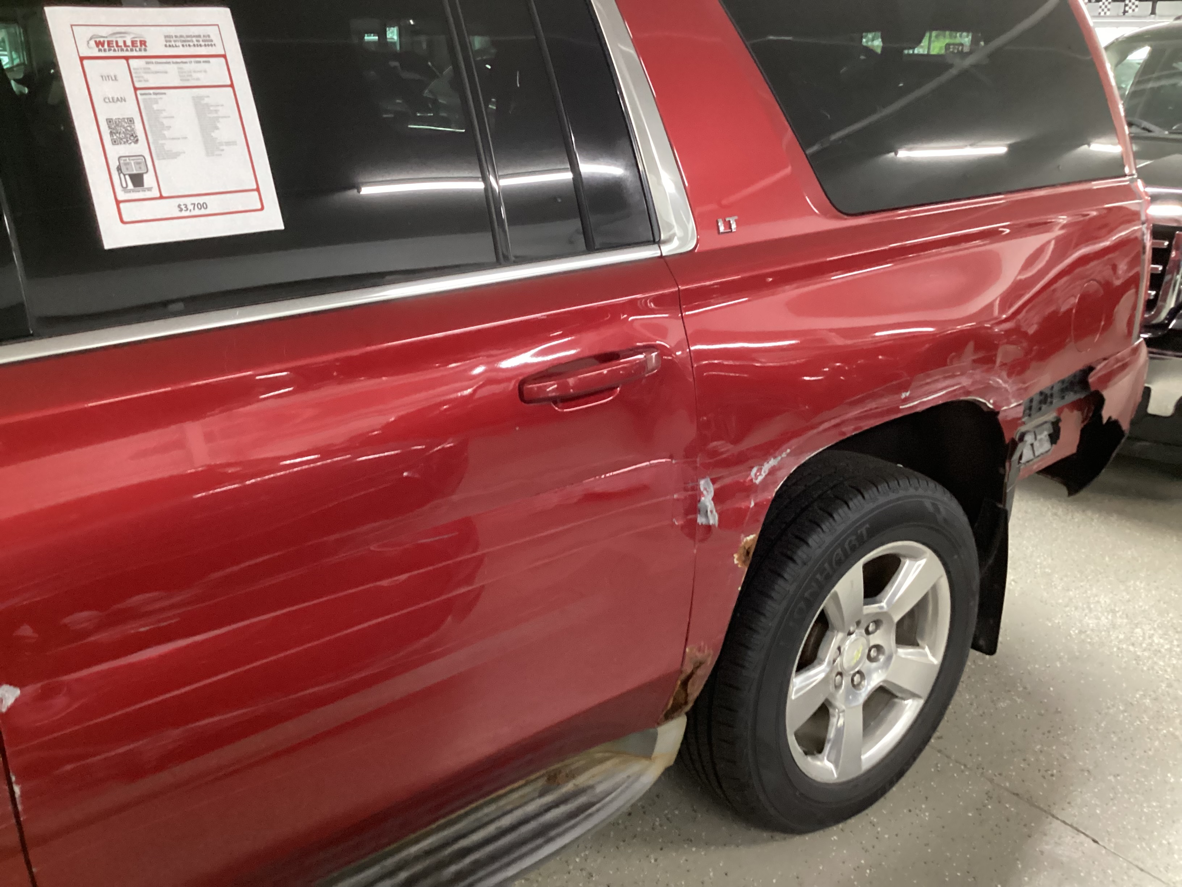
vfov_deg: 45.4
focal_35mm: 31
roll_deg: -0.5
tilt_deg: -23.5
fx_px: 1059
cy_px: 444
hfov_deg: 58.4
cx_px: 591
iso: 500
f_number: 2.4
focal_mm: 3.3
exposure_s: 1/25
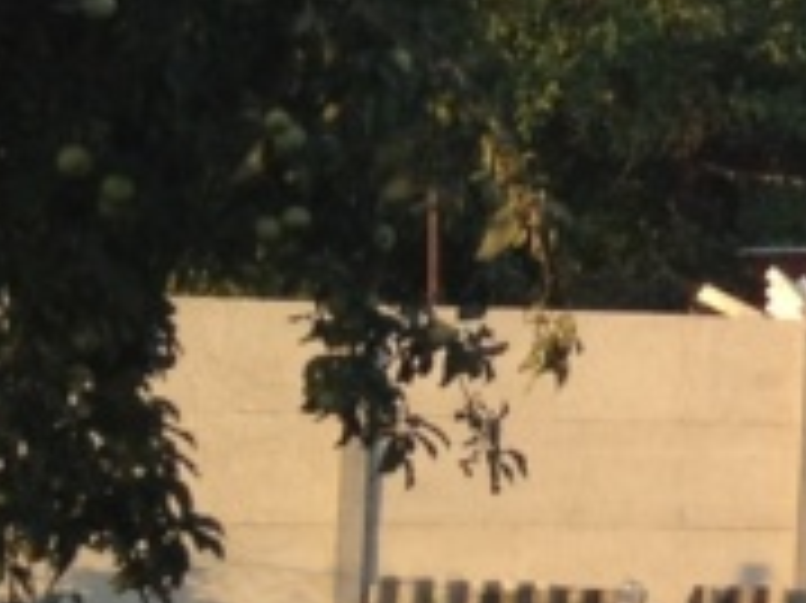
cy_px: 310
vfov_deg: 6.5
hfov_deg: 7.8
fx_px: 5328
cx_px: 2166
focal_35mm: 229
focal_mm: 4.28
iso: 64
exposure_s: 1/435
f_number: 2.4
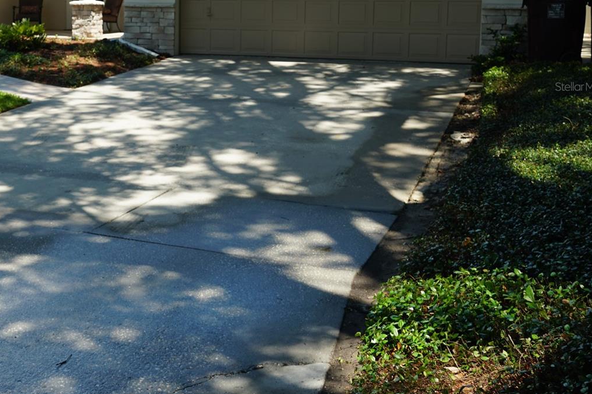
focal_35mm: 50
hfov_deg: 38.6
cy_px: 87
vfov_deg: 26.6
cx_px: 139
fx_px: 818
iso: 100
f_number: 5
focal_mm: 21
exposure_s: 1/160
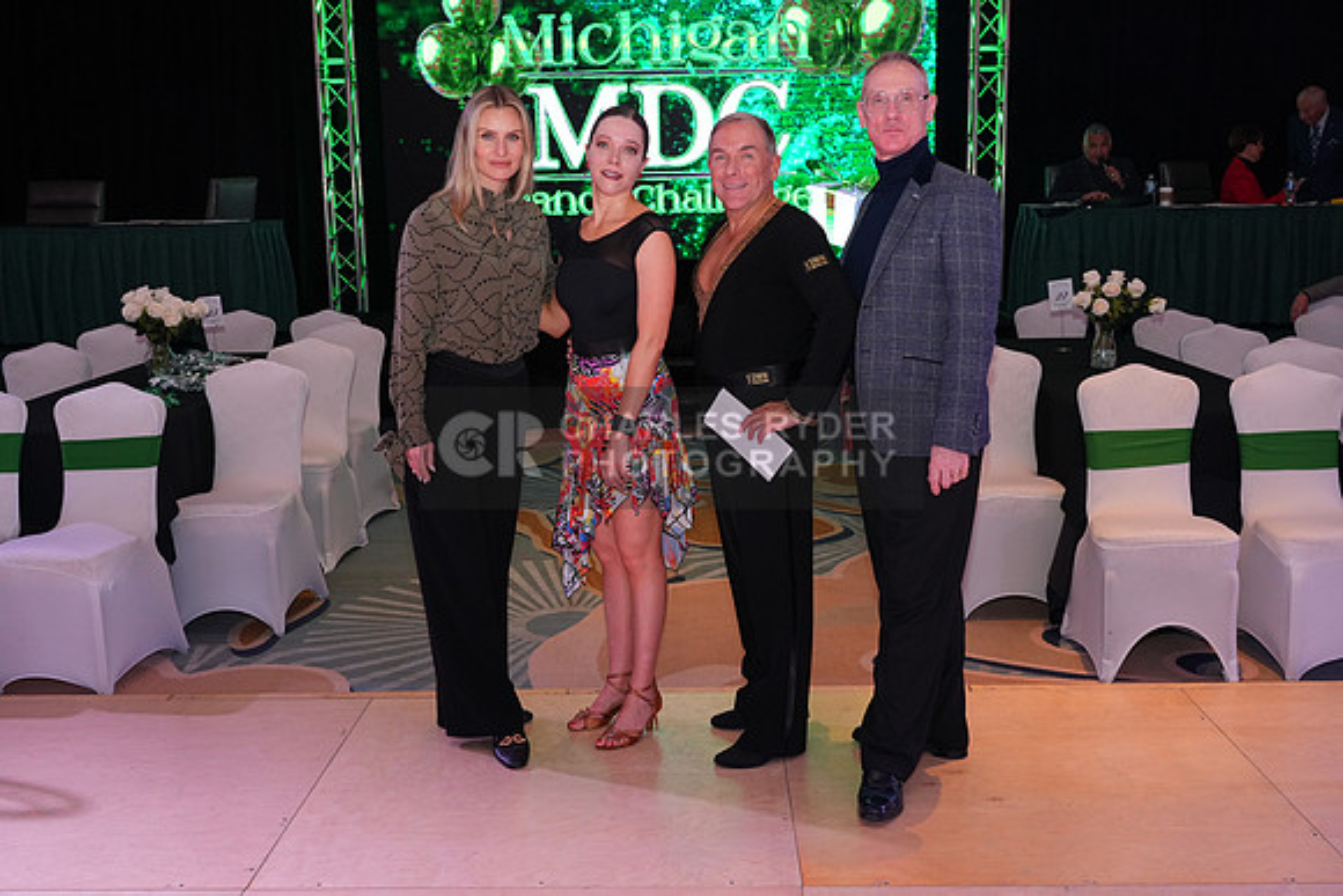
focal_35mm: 36
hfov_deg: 53.1
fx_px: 1343
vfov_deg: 36.9
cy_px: 448
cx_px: 672
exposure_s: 1/250
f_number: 5.6
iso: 2000
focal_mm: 36
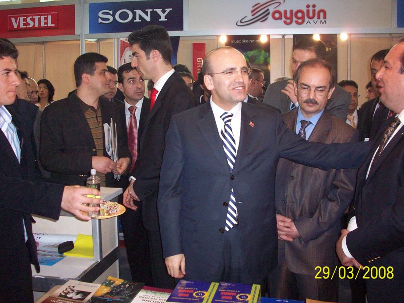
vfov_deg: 36.0
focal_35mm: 40
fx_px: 467
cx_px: 207
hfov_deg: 46.8
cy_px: 140
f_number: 2.8
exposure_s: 1/64
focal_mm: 6.2
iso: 200
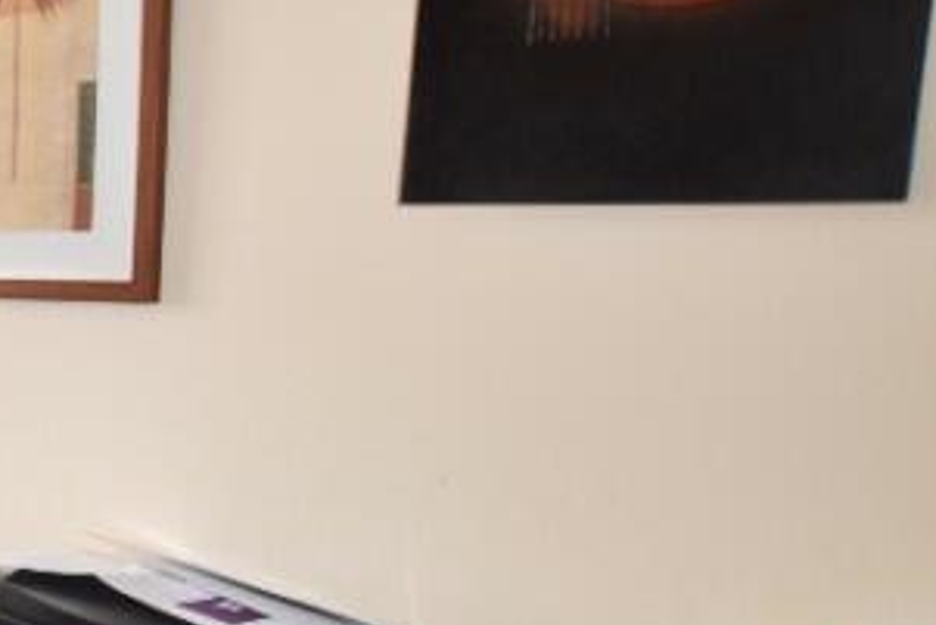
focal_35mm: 51
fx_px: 1327
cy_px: 387
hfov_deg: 24.3
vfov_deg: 26.4
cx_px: -634
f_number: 3.5
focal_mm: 10
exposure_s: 1/15
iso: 220
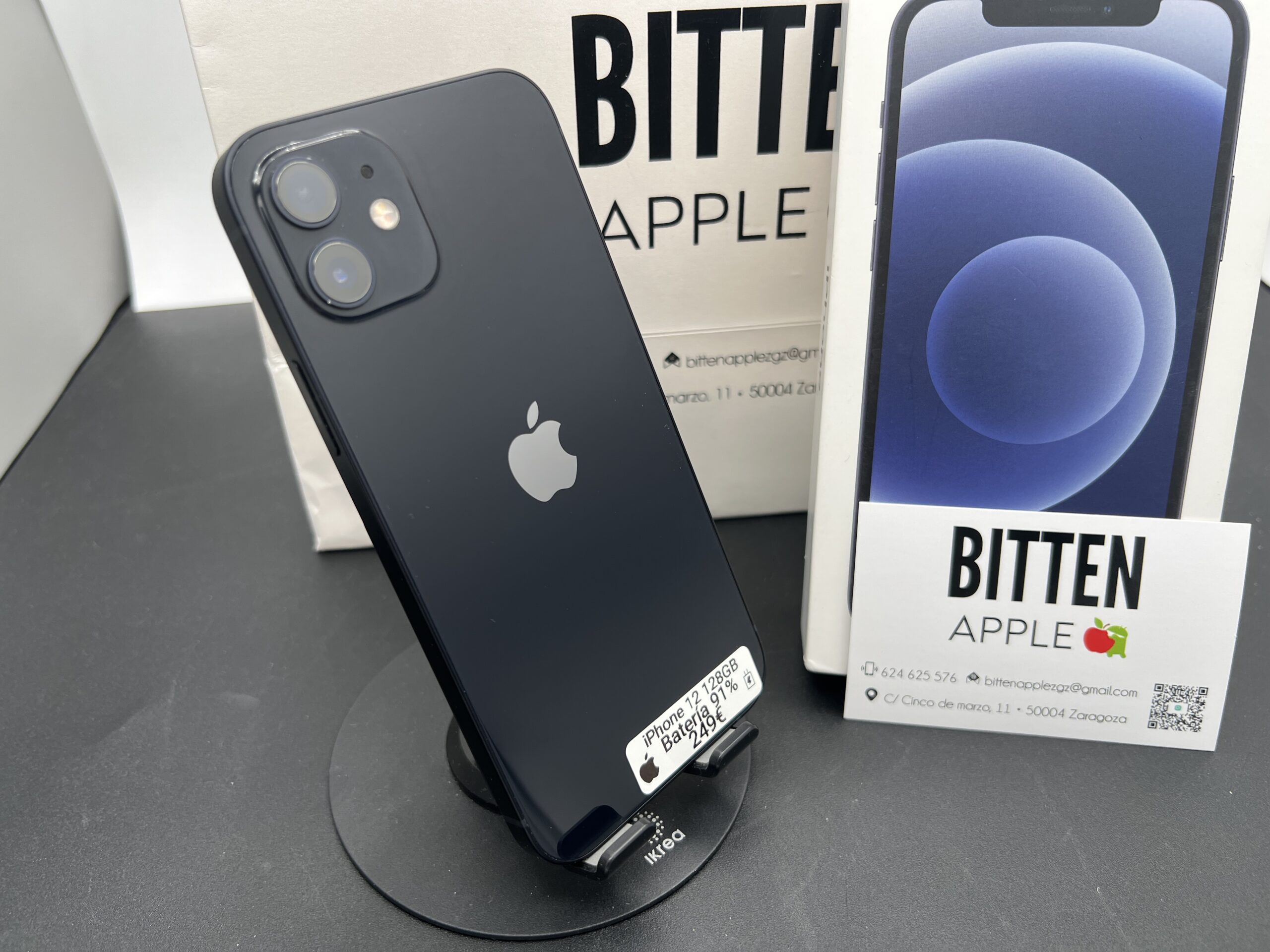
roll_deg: +2.4
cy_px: 476
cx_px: 635
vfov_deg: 53.1
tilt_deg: -37.5
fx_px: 954
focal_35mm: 26
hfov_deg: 67.3
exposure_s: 1/216
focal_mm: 5.7
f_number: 1.5
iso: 40
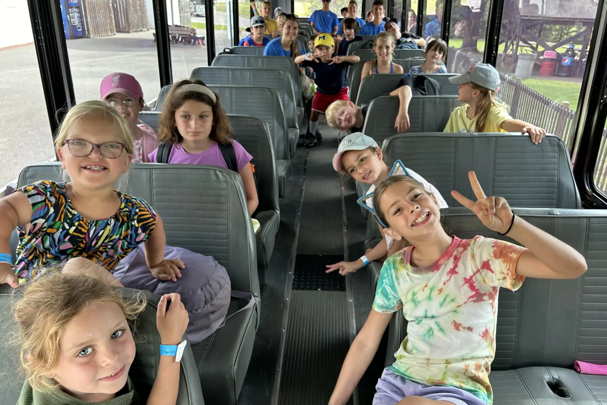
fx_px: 472
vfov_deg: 46.4
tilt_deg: -24.1
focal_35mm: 28
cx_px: 311
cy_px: 205
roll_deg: -1.2
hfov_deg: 65.5
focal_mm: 5.7
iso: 64
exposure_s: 1/121
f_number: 1.5
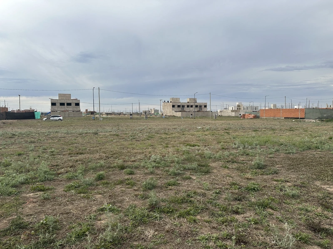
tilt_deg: -3.2
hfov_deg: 71.6
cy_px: 124
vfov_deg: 56.8
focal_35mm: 24
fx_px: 231
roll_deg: +0.1
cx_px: 166
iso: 80
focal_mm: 6.86
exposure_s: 1/3356
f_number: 1.78
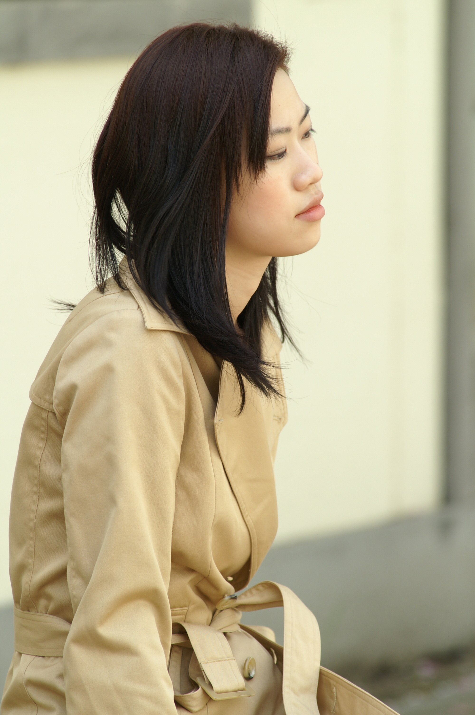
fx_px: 5948
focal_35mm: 300
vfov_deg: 6.9
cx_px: 238
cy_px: 358
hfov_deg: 4.6
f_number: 5.6
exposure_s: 1/250
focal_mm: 200
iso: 200
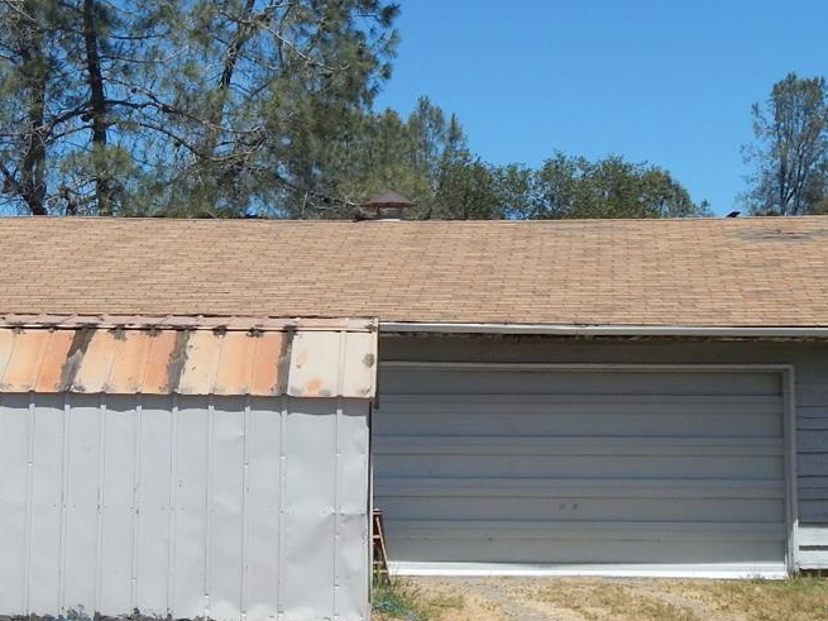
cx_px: 195
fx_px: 1698
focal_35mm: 71
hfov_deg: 27.0
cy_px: 325
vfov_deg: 20.7
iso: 125
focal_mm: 5.6
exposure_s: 1/500
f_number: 6.5
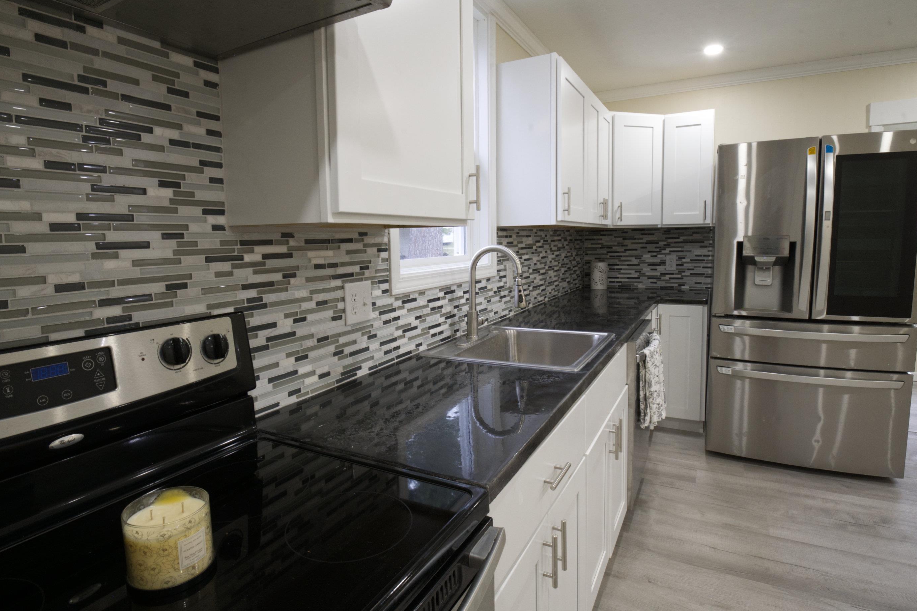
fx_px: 484
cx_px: 436
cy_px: 291
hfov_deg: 86.9
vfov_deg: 64.5
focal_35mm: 19
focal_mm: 17
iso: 800
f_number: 13
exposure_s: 1/10
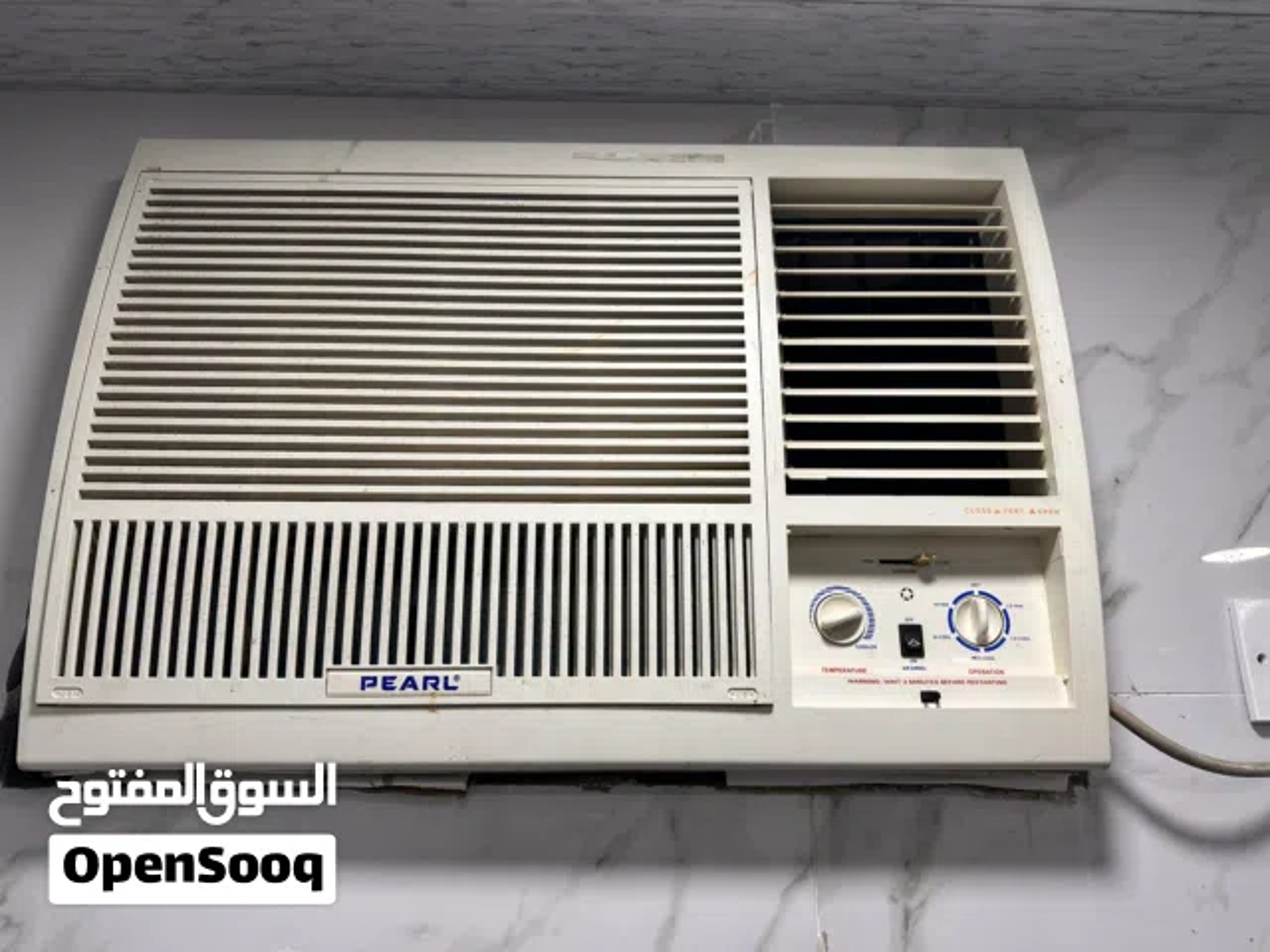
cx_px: 635
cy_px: 476
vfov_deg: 56.8
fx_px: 881
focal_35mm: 24
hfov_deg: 71.6
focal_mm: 6.86
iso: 64
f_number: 1.78
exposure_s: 1/100
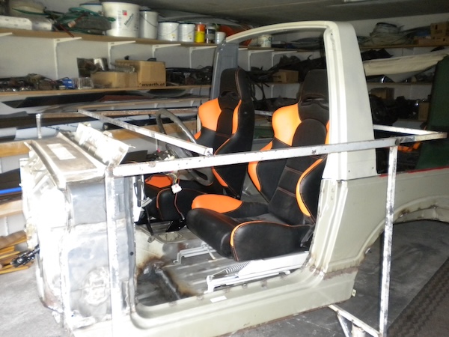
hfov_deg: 52.6
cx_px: 224
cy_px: 168
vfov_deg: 40.7
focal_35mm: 35
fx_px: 454
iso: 400
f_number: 3.1
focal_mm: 6.3
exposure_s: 1/30
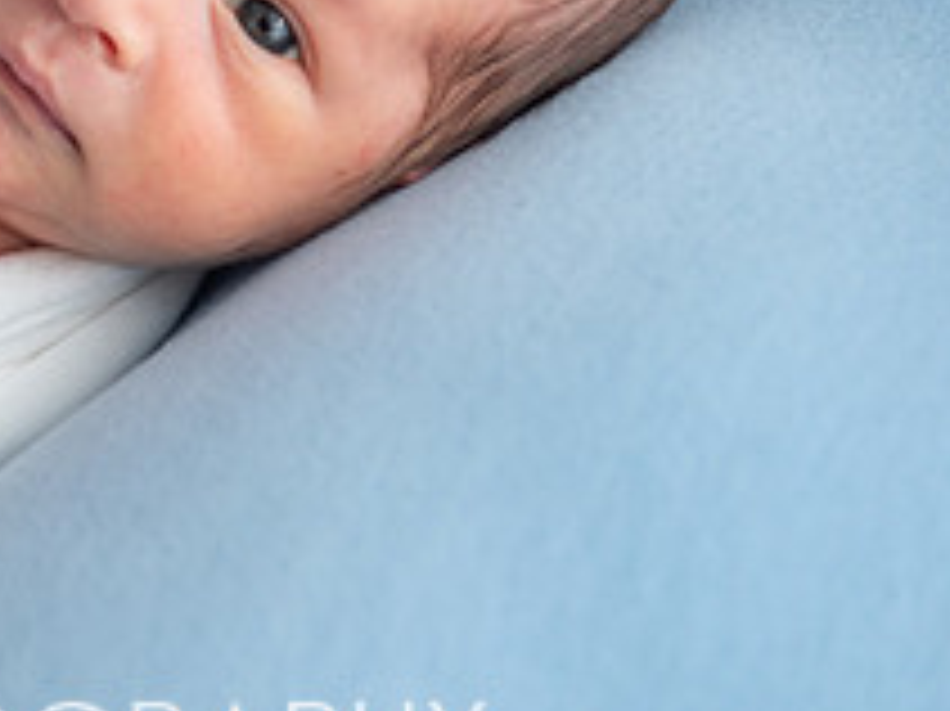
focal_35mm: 185
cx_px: -135
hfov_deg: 10.5
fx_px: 5074
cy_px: -43
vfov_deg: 8.0
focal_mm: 70
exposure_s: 1/160
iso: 250
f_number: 3.5
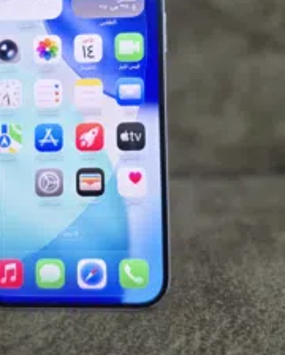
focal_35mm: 40
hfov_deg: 37.0
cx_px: 92
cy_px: 105
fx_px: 421
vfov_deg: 44.7
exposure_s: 1/100
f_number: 1.7
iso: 250
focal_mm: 6.3
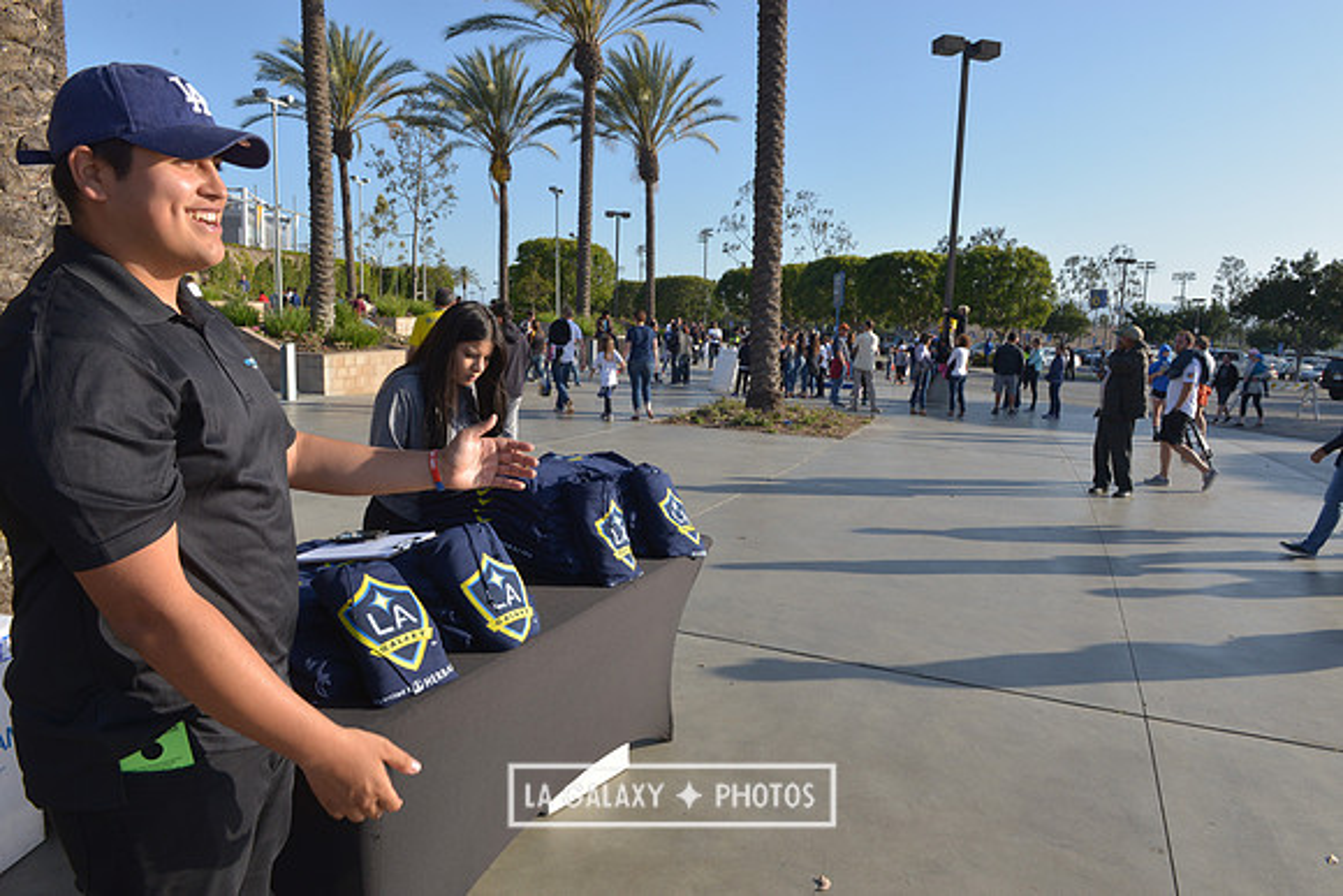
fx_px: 896
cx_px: 672
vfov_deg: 53.2
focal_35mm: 24
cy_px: 448
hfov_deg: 73.7
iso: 400
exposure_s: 1/250
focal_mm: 24
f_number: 14
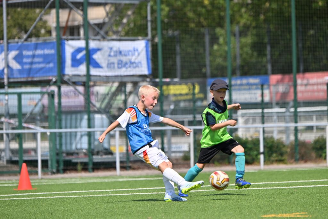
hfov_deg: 7.6
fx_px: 2460
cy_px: 110
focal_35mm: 270
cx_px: 164
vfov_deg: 5.1
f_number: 5.6
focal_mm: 270
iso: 200
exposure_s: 1/1600
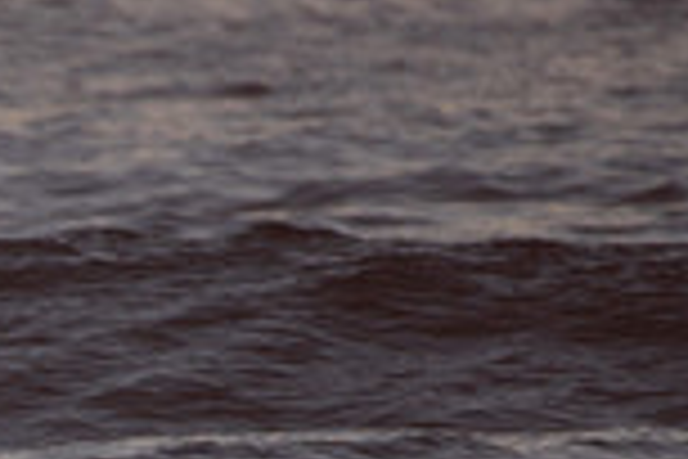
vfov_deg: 0.7
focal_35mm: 2096
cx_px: -307
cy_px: 735
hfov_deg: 1.0
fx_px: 40054
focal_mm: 500
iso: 180
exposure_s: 1/400
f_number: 5.6
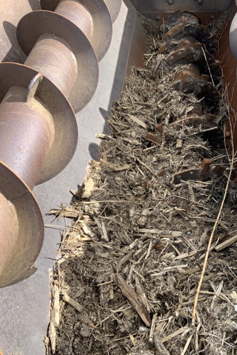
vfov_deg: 47.4
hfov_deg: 31.8
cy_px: 175
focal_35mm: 41
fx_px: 405
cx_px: 188
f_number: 1.8
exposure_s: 1/348
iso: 16
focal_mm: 3
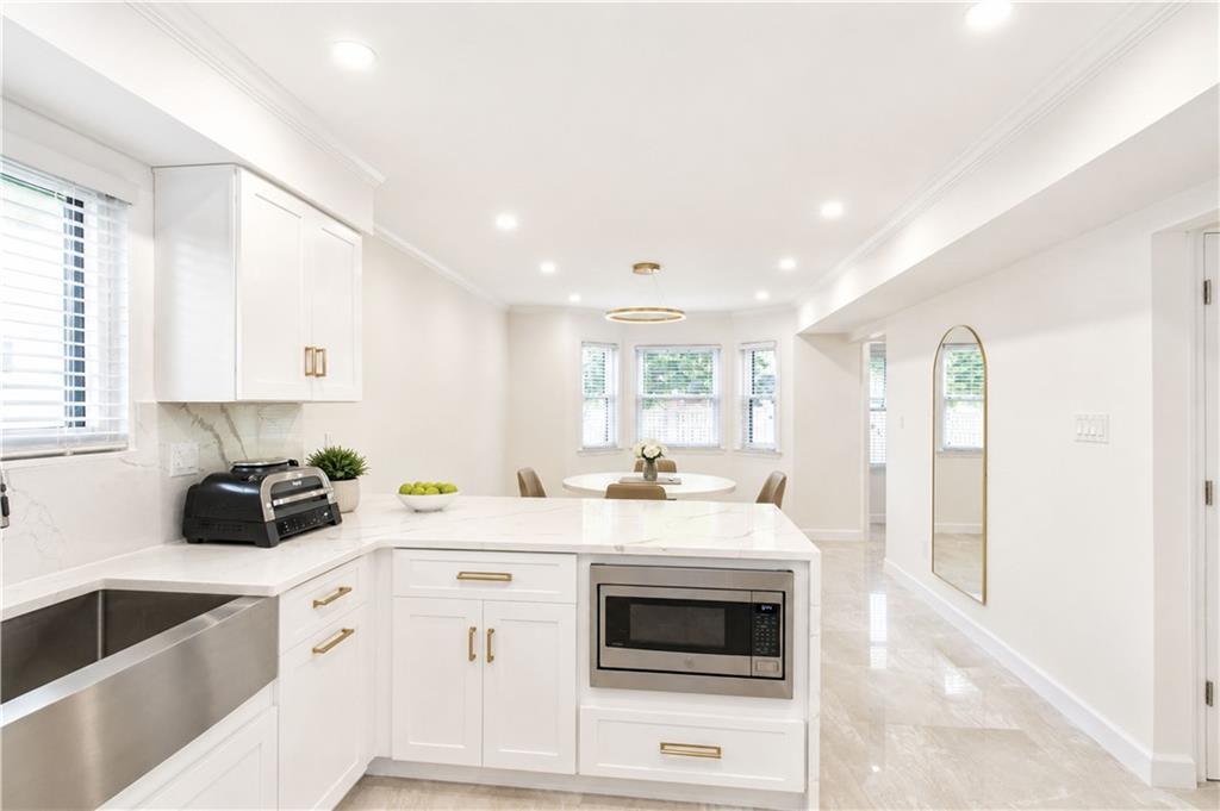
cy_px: 406
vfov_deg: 77.2
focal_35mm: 15
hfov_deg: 100.4
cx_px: 610
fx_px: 508
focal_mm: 10
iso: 1250
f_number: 8
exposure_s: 1/60
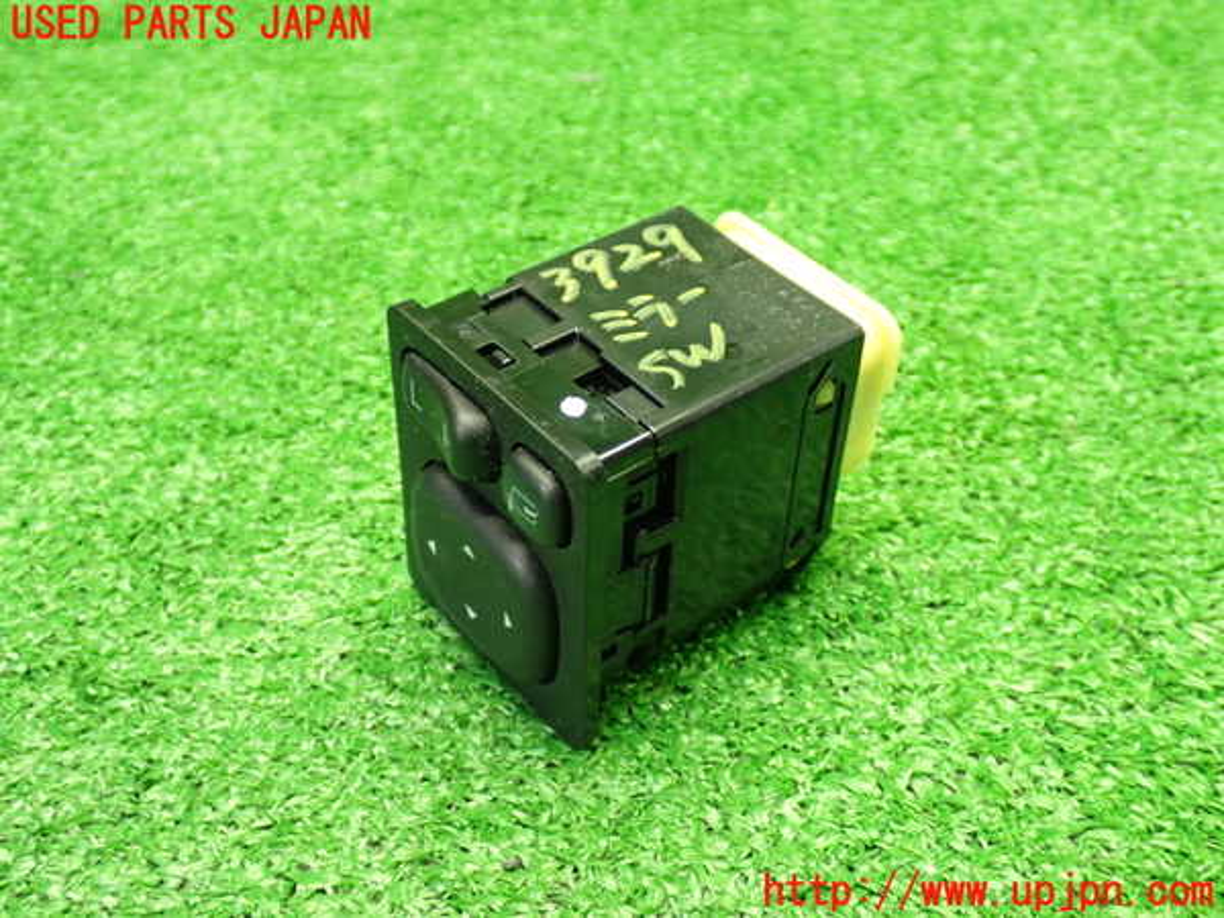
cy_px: 459
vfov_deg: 32.9
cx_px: 612
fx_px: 1556
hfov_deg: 42.9
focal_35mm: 44
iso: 800
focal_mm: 7.84
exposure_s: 1/40
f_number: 2.9
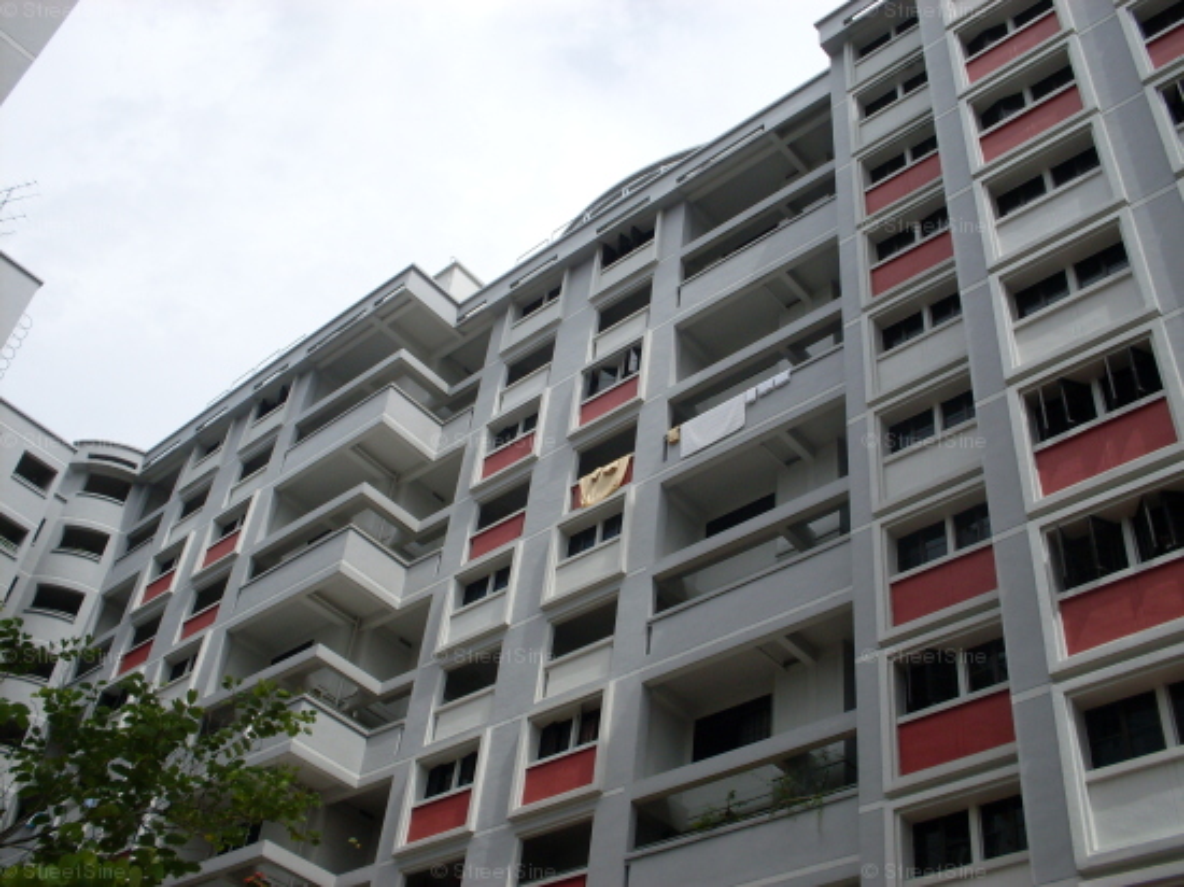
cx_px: 592
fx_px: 1299
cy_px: 444
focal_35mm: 38
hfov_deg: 49.0
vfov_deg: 37.7
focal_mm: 6.3
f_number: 8.4
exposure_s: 1/250
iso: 80
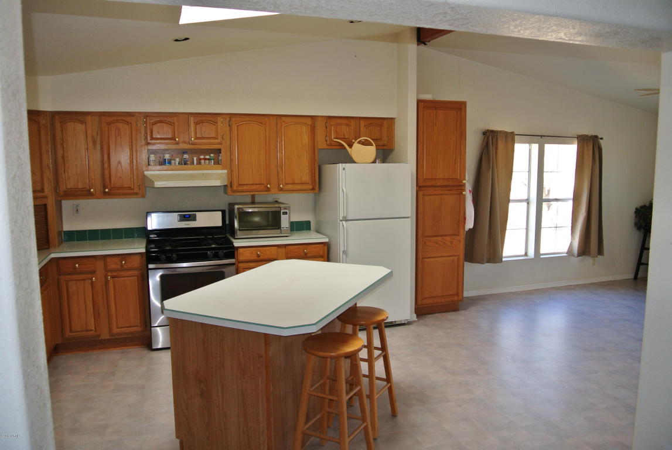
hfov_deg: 67.3
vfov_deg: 48.1
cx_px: 336
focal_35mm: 27
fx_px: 505
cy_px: 225
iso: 125
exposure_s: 1/60
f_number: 3.5
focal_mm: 10
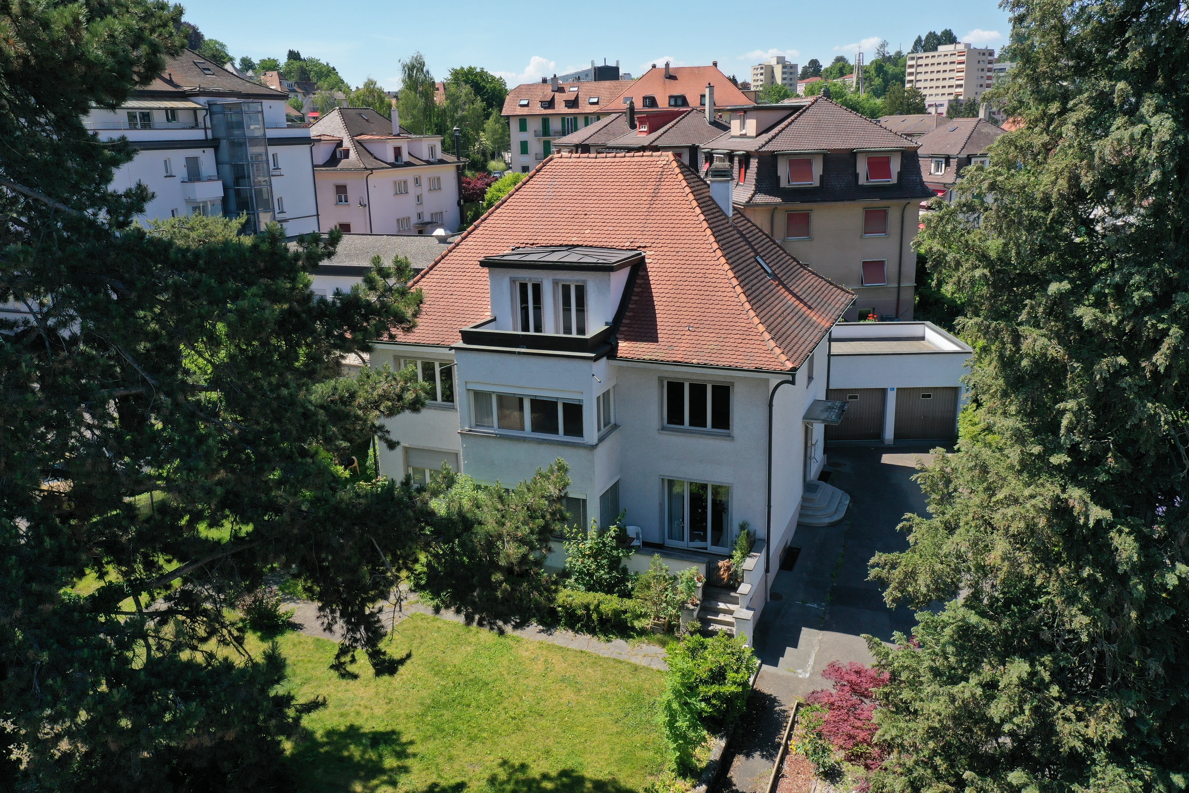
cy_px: 396
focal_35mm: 28
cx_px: 594
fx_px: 925
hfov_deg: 65.5
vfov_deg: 46.4
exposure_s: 1/400
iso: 100
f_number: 5.6
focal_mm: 10.26
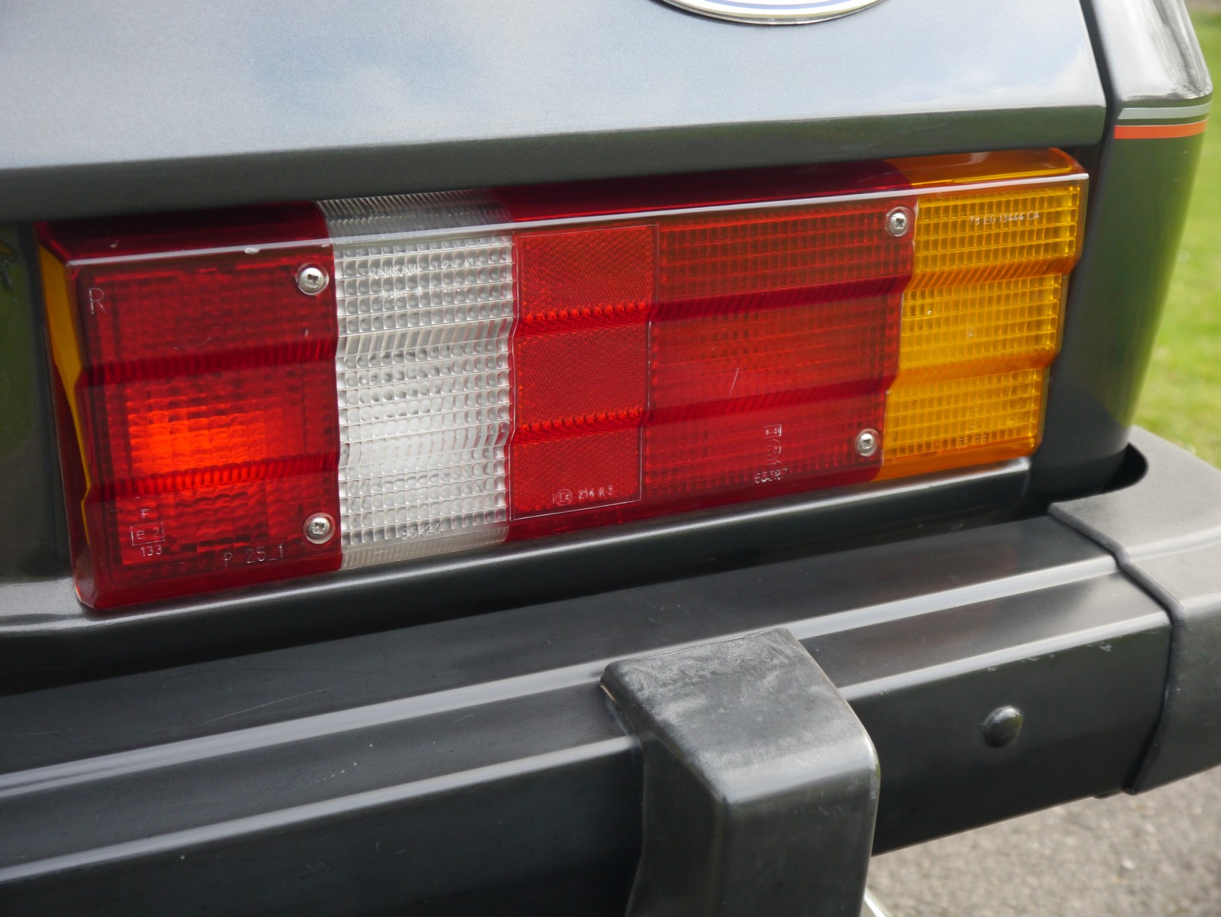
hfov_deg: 39.6
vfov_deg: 30.3
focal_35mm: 48
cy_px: 458
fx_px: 1694
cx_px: 610
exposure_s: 1/60
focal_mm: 24
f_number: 4.5
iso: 500
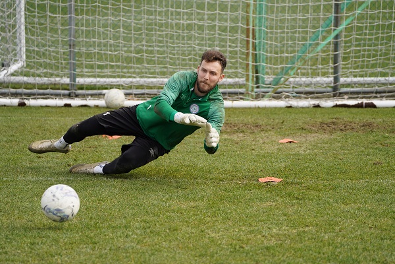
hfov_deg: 11.2
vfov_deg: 7.5
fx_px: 2008
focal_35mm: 183
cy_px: 132
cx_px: 198
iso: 640
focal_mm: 183
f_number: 5.6
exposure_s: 1/2000
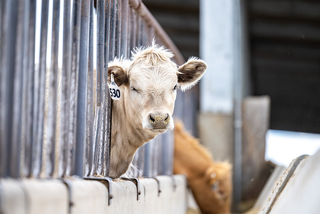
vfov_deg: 6.1
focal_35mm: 226
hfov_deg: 9.1
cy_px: 111
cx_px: 170
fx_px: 2011
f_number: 2.8
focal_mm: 200
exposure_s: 1/1600
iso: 500
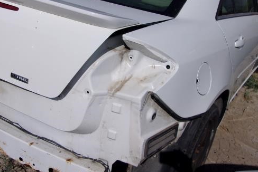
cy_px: 50
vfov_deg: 29.0
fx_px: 330
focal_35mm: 46
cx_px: 125
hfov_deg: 42.7
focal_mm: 4.9
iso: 80
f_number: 10.4
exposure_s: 1/340
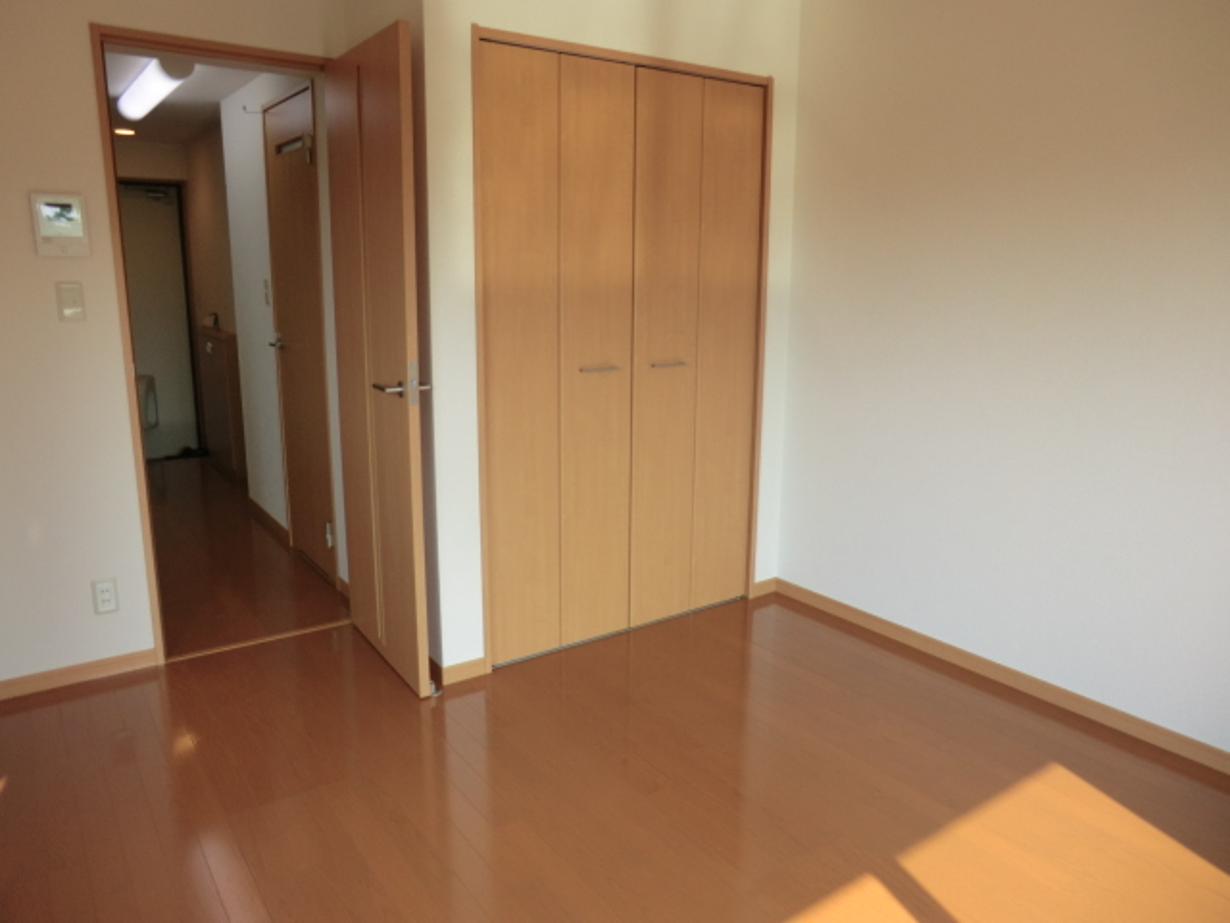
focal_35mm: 24
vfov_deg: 56.8
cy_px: 462
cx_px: 615
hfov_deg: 71.6
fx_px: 853
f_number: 3.2
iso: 80
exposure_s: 1/100
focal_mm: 4.3
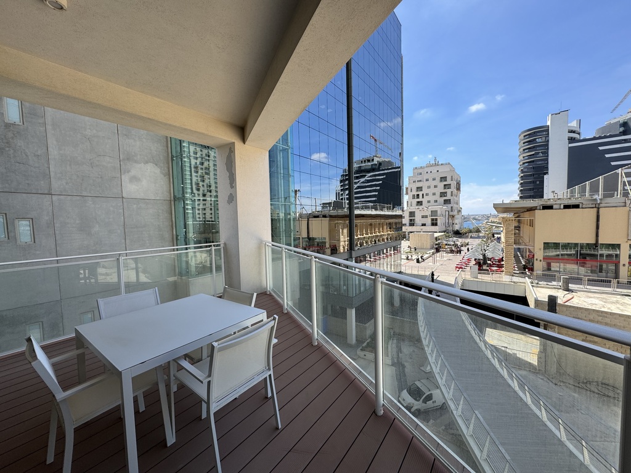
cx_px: 316
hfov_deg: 102.1
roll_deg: +0.9
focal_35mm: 14
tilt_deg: -3.7
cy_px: 236
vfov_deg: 85.7
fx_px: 255
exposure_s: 1/796
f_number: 2.2
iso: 50
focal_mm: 2.22
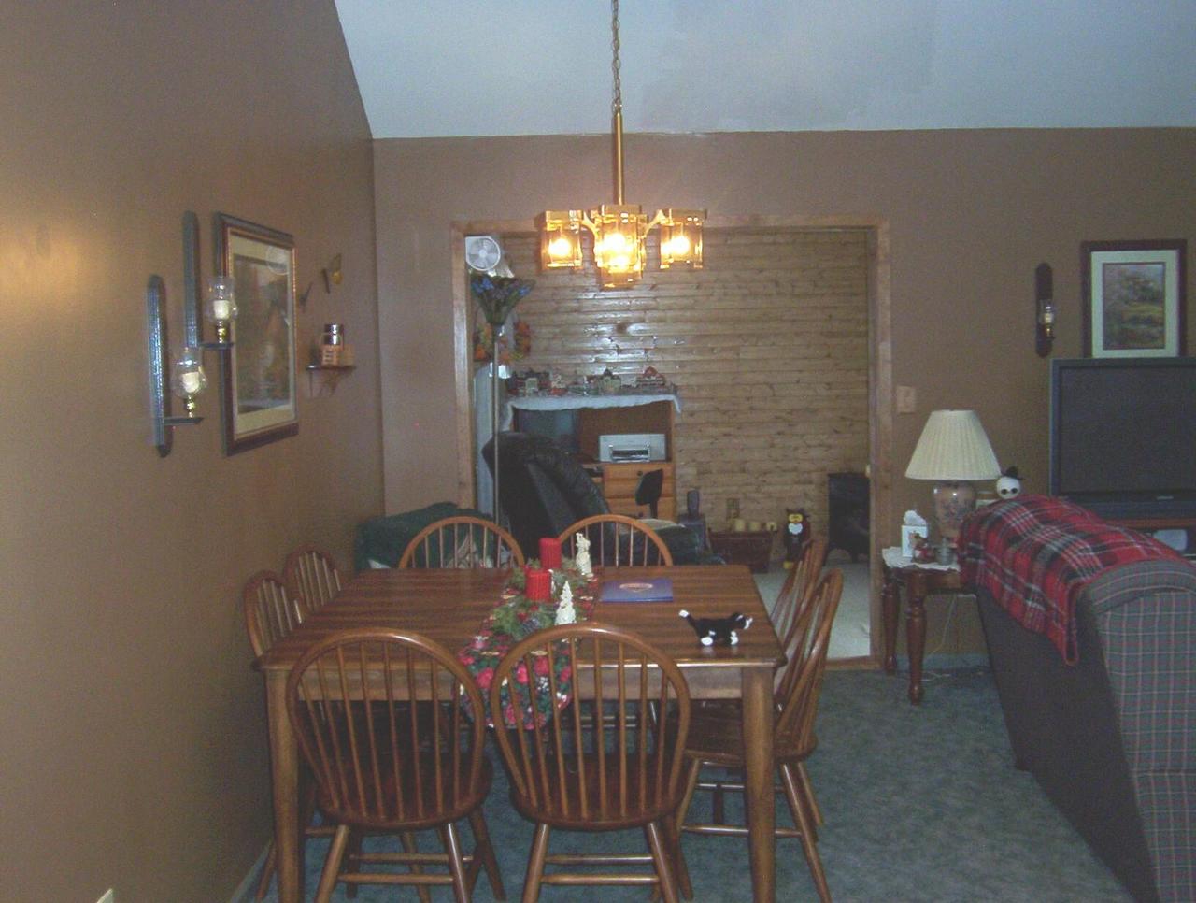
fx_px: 1247
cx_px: 598
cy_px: 452
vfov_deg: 39.8
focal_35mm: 36
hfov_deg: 51.3
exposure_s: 1/30
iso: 140
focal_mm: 5.54
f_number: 2.76
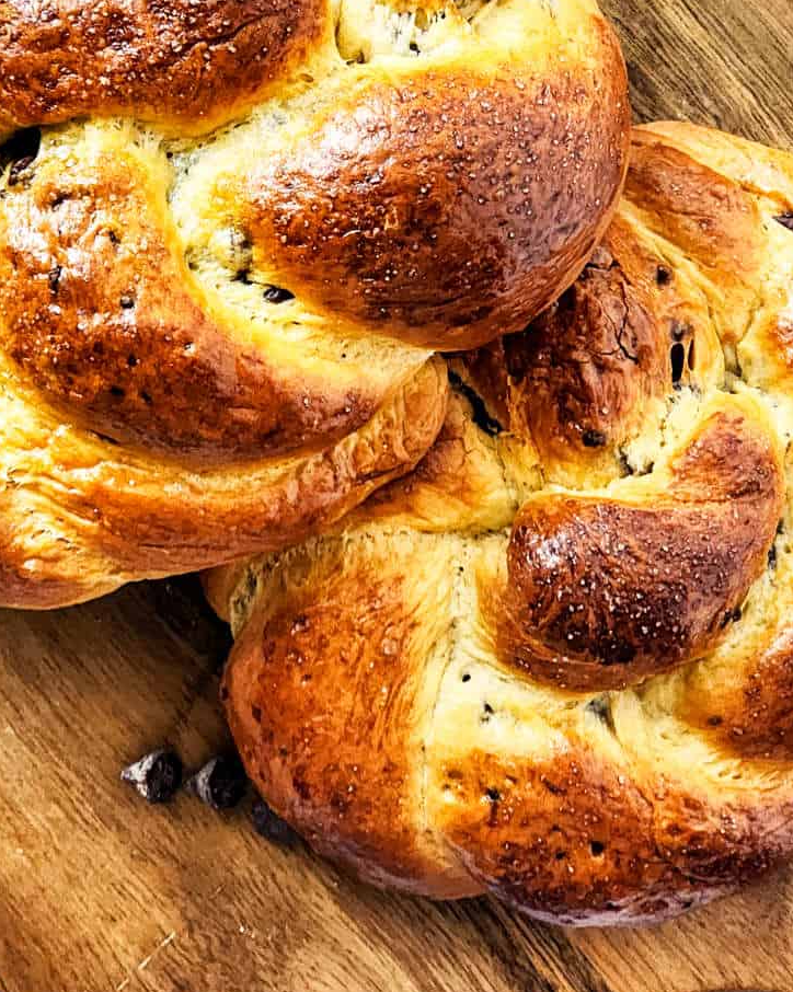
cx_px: 348
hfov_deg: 12.9
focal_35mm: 119
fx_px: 3493
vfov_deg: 16.0
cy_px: 166
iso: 80
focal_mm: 7.9
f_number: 2.4
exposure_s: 1/60
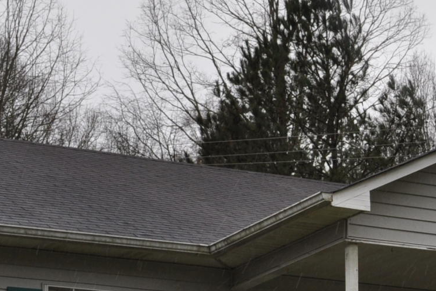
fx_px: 2192
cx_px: 595
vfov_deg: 7.5
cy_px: 358
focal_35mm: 181
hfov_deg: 11.0
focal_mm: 30
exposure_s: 1/200
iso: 200
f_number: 11
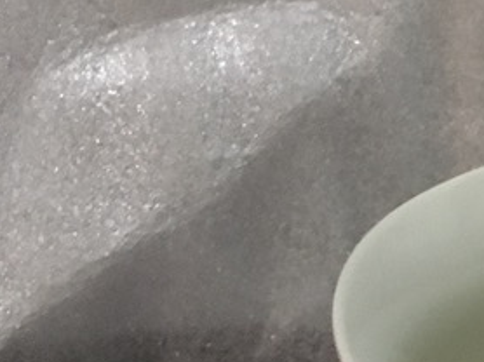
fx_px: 1495
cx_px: 717
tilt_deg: -37.7
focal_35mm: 107
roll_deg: -0.3
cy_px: 553
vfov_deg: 13.0
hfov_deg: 16.8
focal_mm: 4.15
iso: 500
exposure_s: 1/15
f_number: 2.2
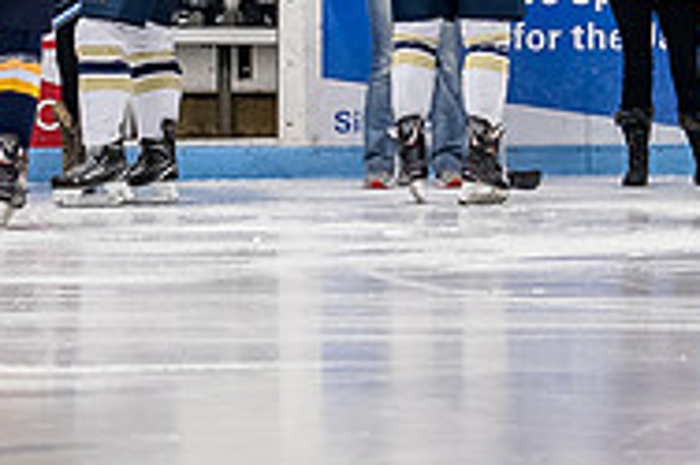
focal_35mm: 322
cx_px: 828
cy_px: -59
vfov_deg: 4.3
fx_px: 6256
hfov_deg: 6.4
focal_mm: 52
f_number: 4.5
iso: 2500
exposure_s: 1/200
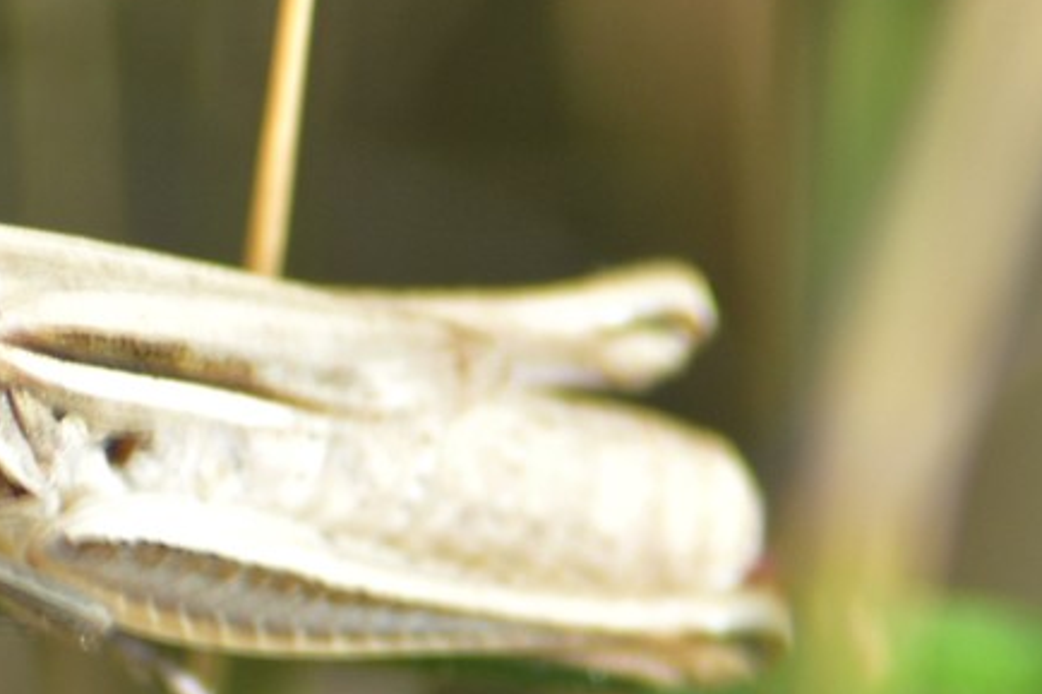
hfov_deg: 2.1
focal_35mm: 996
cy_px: 507
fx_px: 28816
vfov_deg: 1.4
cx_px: 218
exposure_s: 1/125
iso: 160
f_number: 8
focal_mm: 300
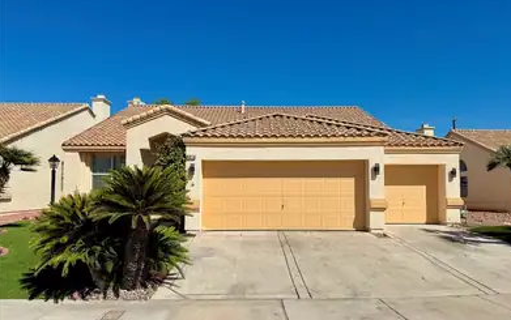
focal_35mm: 26
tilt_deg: +2.0
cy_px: 171
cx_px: 259
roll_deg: +0.4
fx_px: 362
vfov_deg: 47.6
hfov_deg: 70.4
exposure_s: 1/11905
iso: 80
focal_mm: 6.76
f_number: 1.78
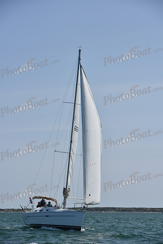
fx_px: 787
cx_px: 82
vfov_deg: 17.6
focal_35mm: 116
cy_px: 122
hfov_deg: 11.8
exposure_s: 1/800
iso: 320
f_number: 8
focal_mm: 116
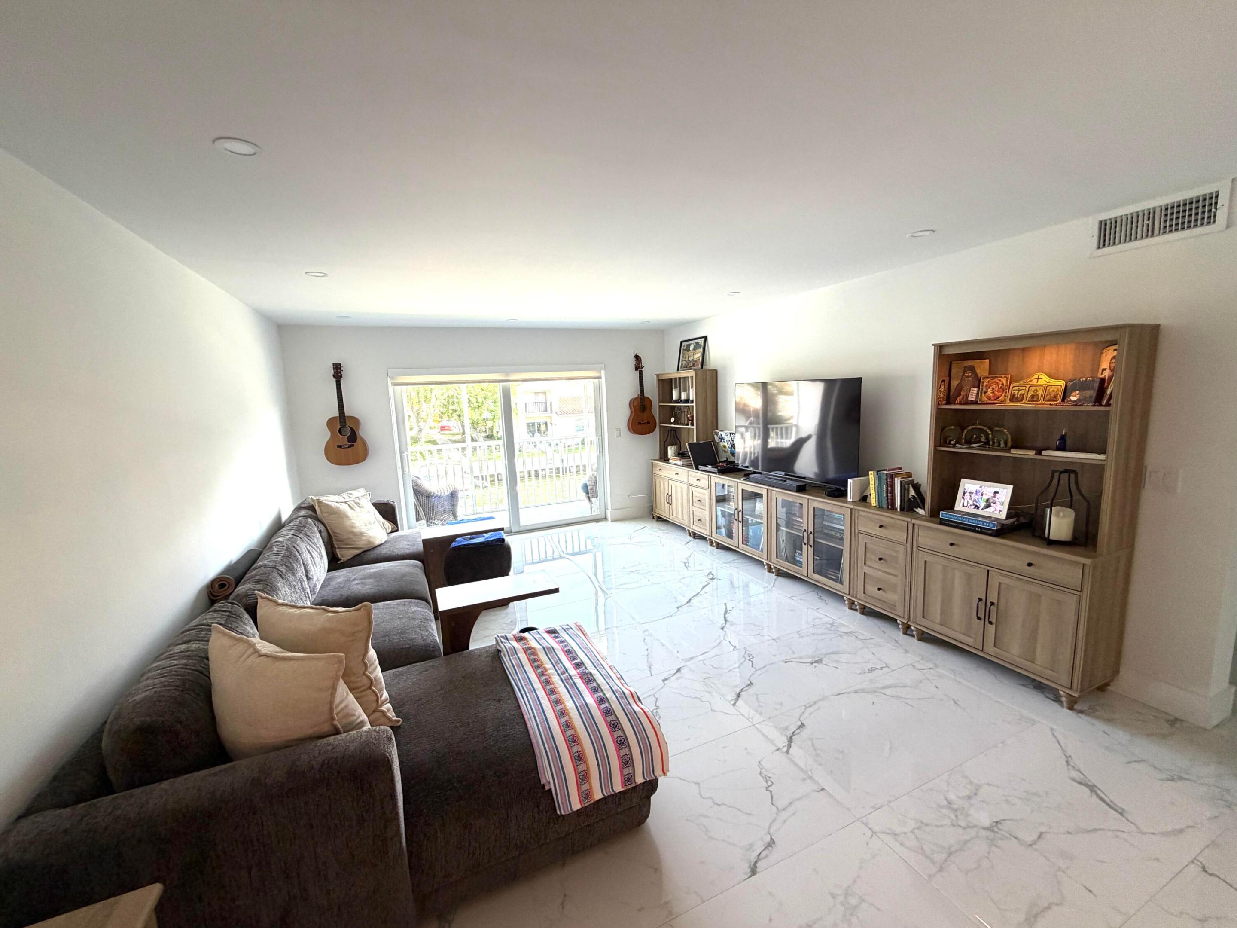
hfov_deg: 102.1
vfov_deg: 85.7
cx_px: 618
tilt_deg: -8.8
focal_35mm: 14
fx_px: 500
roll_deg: +3.5
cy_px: 464
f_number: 2.2
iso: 160
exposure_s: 1/60
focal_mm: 2.22
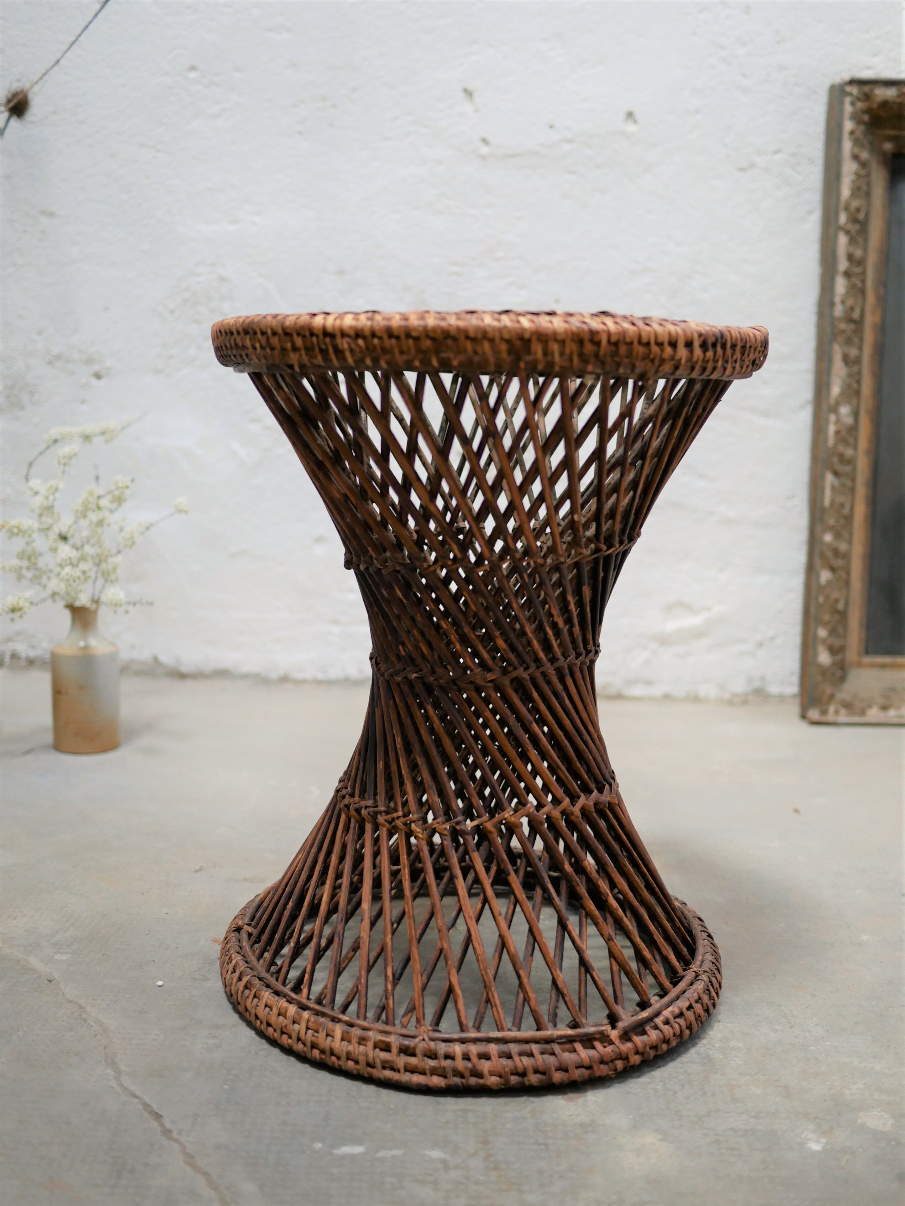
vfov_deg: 46.8
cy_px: 603
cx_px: 452
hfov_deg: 36.0
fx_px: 1393
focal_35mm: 40
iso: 320
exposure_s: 1/60
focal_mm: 20
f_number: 1.7
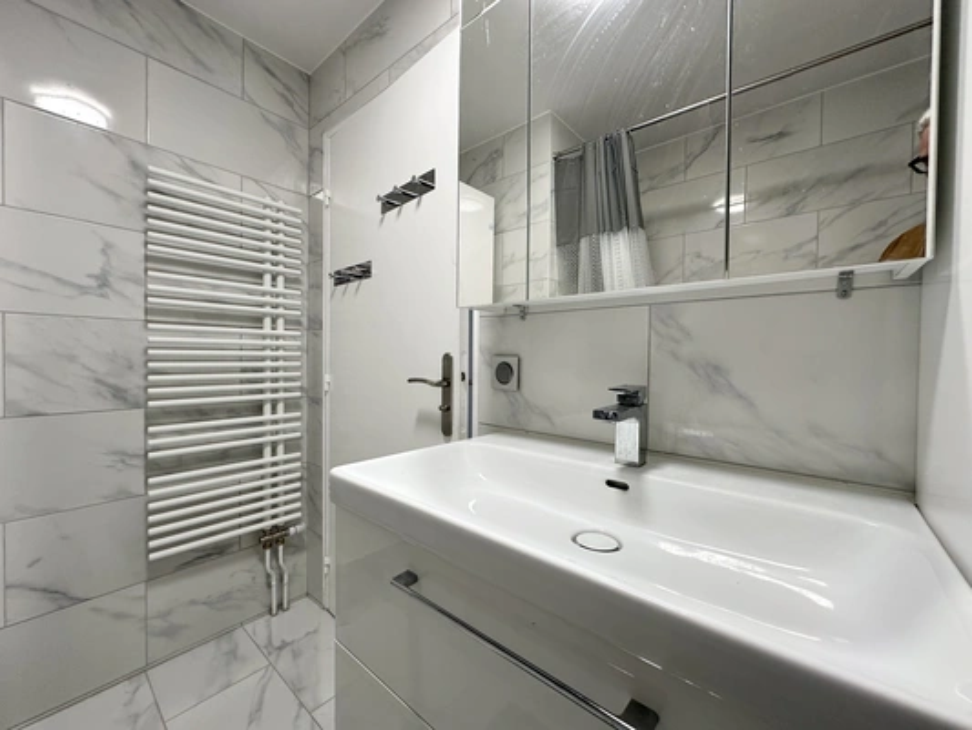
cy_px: 365
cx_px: 486
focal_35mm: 14
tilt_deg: -1.2
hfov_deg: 102.1
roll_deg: +0.1
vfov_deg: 85.7
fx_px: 393
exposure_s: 1/100
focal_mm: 2.22
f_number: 2.2
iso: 160
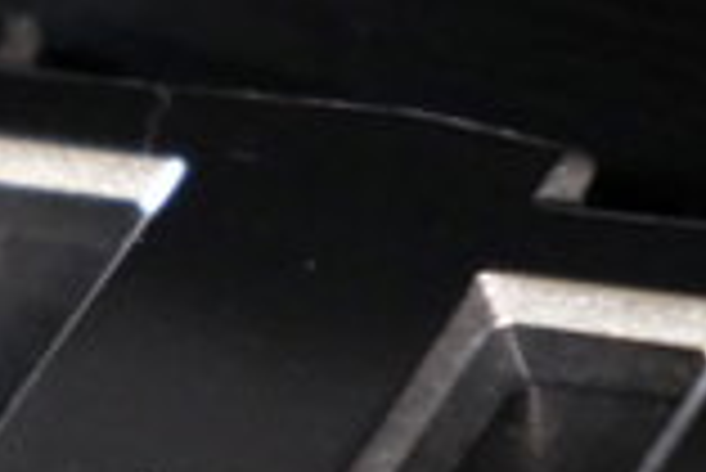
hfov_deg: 5.6
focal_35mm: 366
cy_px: 494
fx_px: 7184
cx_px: 63
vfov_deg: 3.8
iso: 12800
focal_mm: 50
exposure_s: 1/26
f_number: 4.8
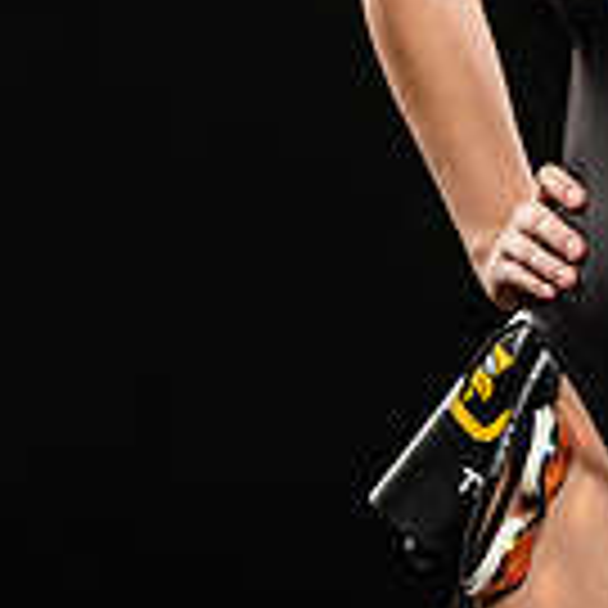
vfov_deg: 4.7
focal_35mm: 372
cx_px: 901
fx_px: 7392
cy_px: -124
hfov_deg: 4.7
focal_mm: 102
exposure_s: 1/250
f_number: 5.6
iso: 320
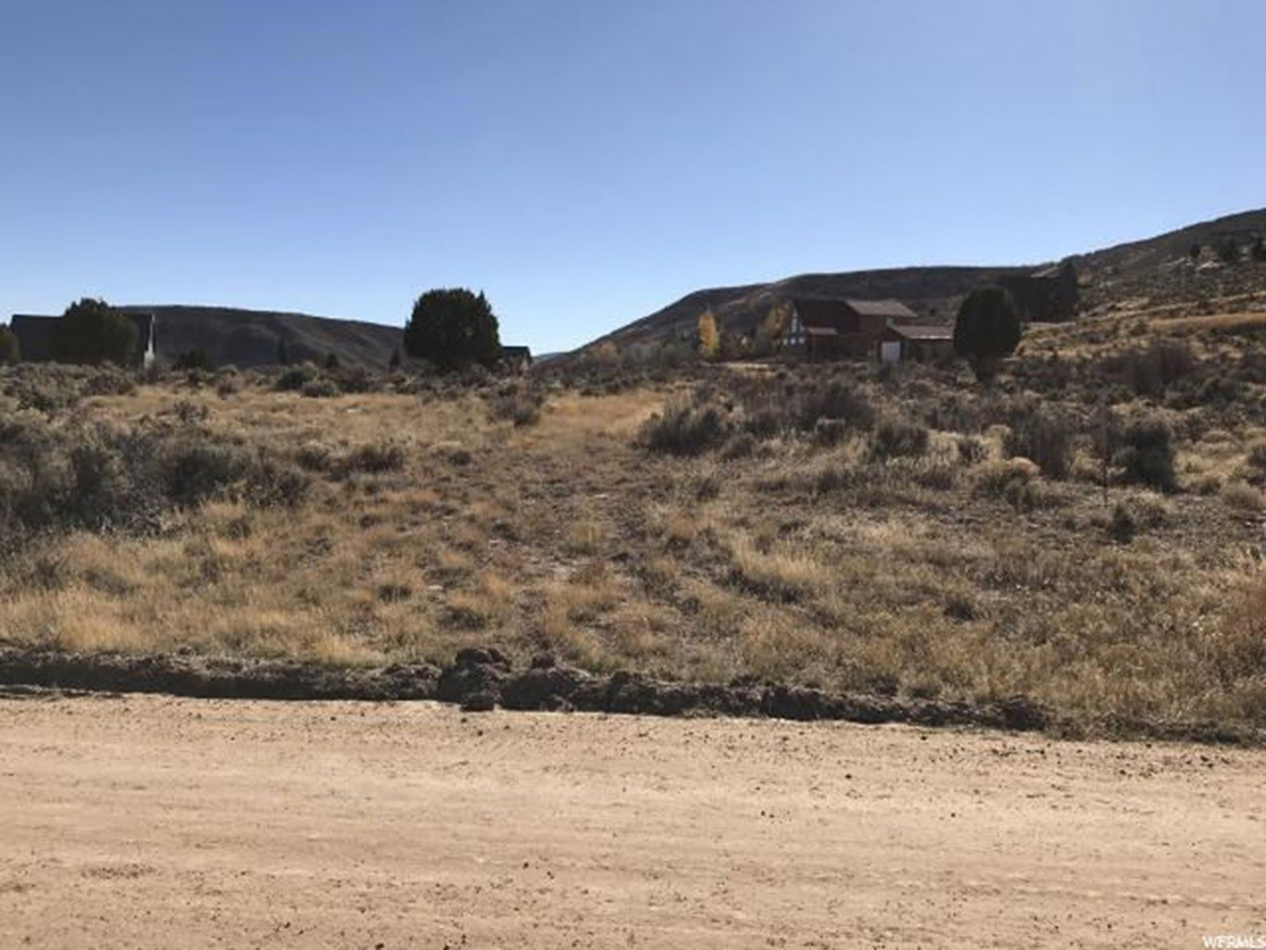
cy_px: 475
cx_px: 633
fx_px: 1024
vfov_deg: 49.7
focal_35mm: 28
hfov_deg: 63.4
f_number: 1.8
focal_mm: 3.99
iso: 20
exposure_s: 1/3300
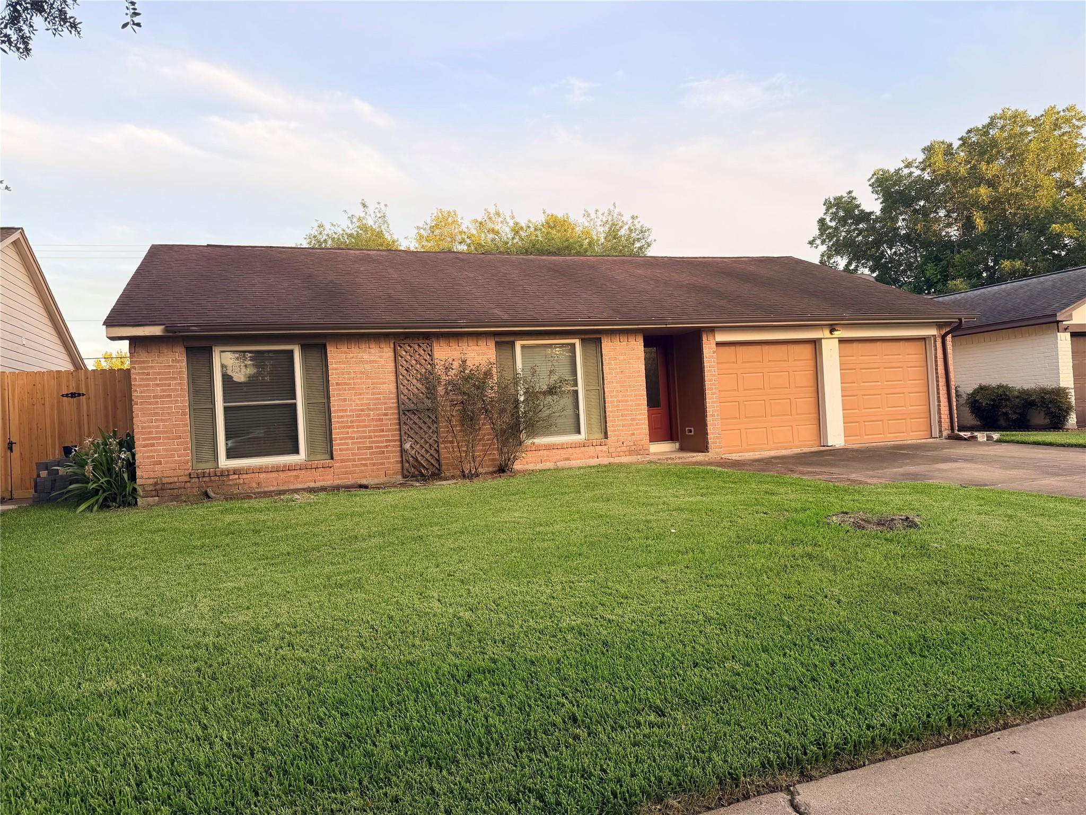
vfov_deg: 56.8
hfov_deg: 71.6
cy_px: 408
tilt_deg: +0.6
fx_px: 753
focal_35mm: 24
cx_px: 543
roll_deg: +3.5
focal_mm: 6.76
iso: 80
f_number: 1.78
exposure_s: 1/332
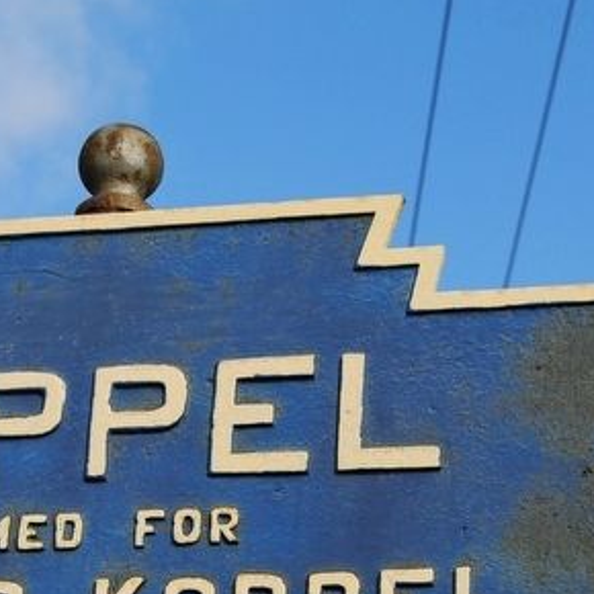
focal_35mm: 123
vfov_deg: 14.1
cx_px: 109
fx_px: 2391
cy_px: 465
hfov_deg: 14.1
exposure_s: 1/200
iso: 100
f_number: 7.1
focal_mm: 35
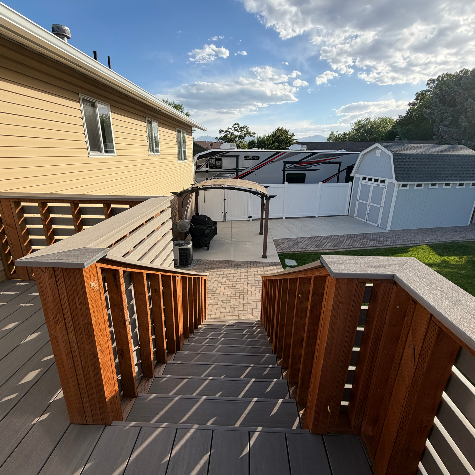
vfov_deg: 84.0
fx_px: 264
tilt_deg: -16.7
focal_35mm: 17
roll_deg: -1.0
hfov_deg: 84.0
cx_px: 243
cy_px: 235
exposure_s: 1/770
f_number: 2.2
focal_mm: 2.22
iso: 40
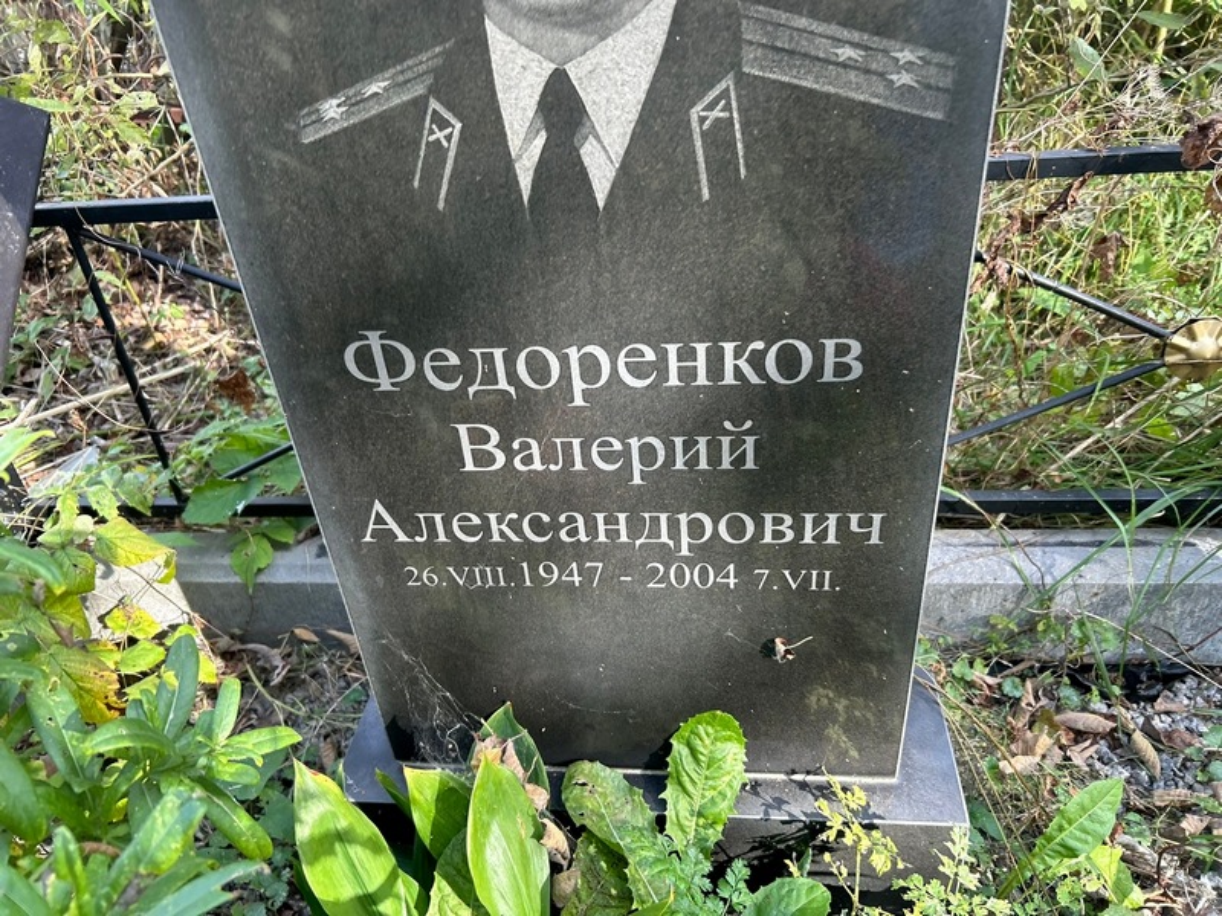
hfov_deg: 67.3
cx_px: 611
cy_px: 458
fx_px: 918
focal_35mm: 26
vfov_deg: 53.1
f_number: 1.5
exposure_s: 1/177
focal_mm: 5.7
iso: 40
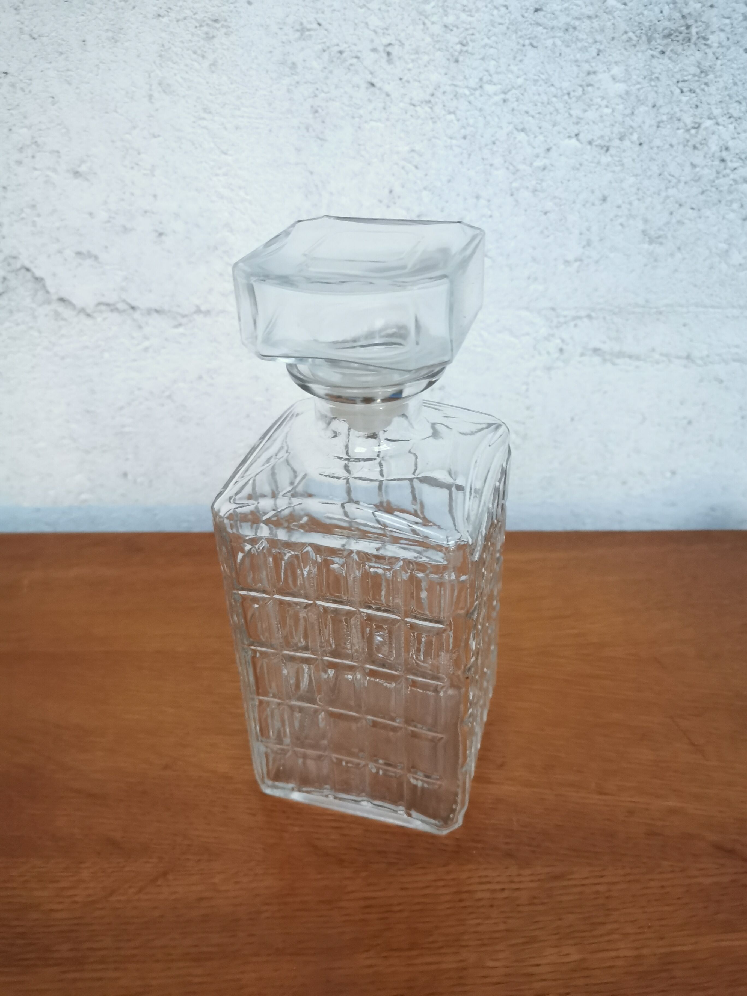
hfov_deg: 51.4
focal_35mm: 27
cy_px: 498
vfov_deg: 65.3
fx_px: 777
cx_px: 374
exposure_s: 1/20
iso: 1000
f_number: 1.8
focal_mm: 5.58
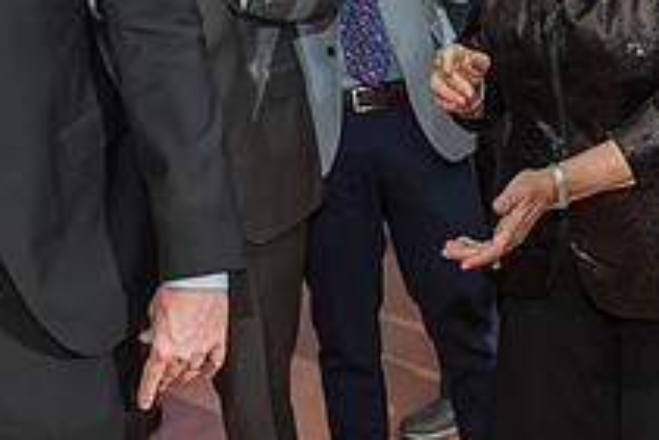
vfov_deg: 17.0
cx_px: 503
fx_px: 1410
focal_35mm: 77
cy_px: -73
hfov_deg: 25.9
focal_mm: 28
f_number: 4
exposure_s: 1/100
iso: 1000
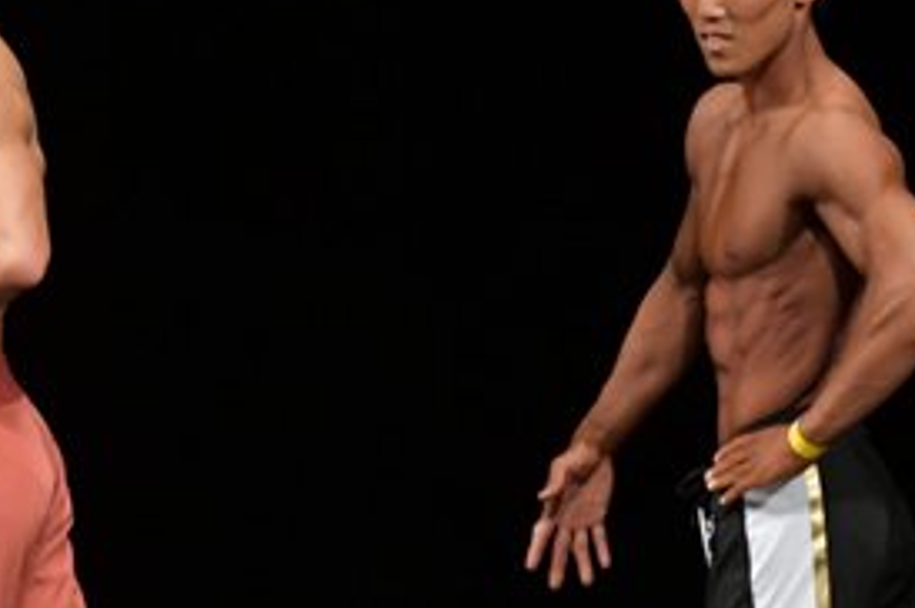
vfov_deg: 1.8
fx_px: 19395
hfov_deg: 2.7
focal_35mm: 764
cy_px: 388
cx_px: 549
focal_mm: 180
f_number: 5.6
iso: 3200
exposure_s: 1/400
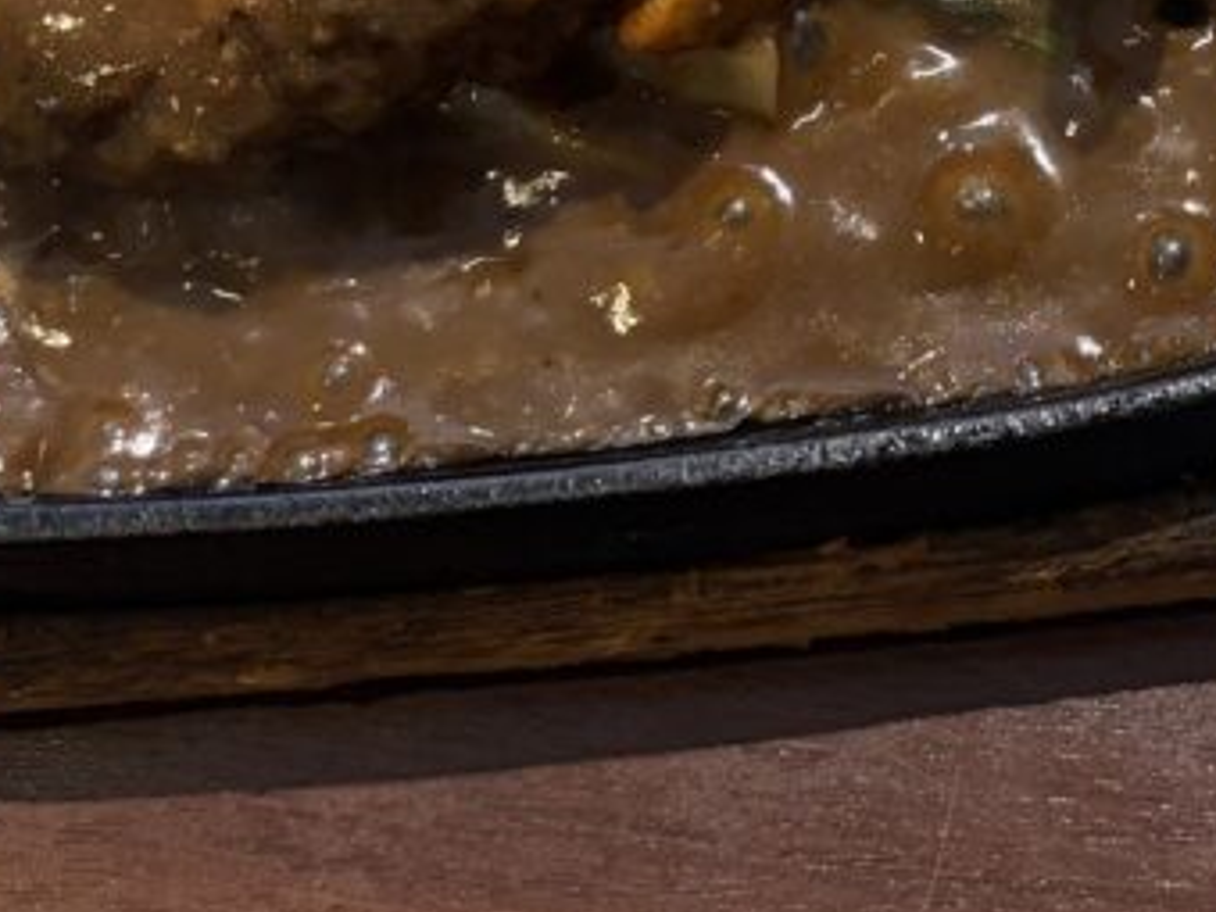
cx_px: 1381
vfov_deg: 14.6
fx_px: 3443
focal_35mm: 98
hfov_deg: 19.1
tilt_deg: -66.0
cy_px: -207
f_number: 1.6
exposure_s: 1/50
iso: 160
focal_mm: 5.96
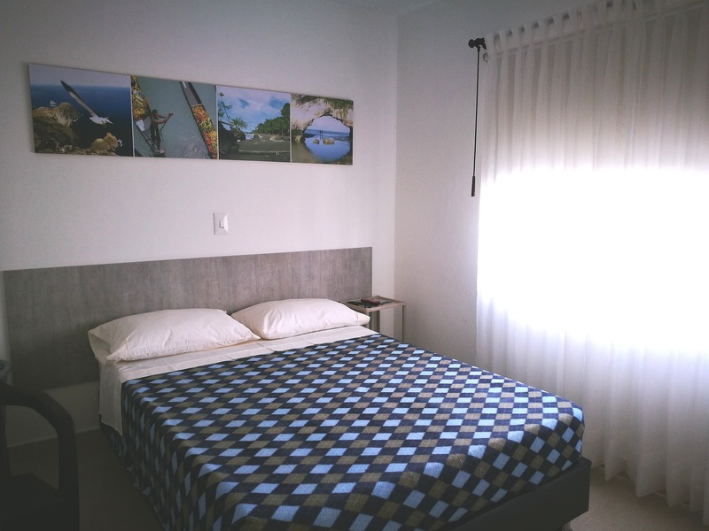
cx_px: 354
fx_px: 553
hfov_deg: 65.3
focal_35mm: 27
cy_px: 266
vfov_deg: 51.4
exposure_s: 1/60
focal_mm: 4.5
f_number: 2.2
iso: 100
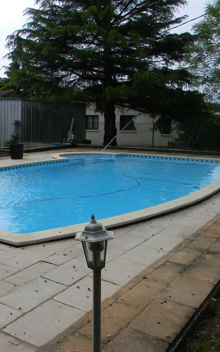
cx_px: 46
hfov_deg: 31.2
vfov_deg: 49.3
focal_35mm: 40
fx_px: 384
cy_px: 176
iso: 80
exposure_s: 1/850
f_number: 3.5
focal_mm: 5
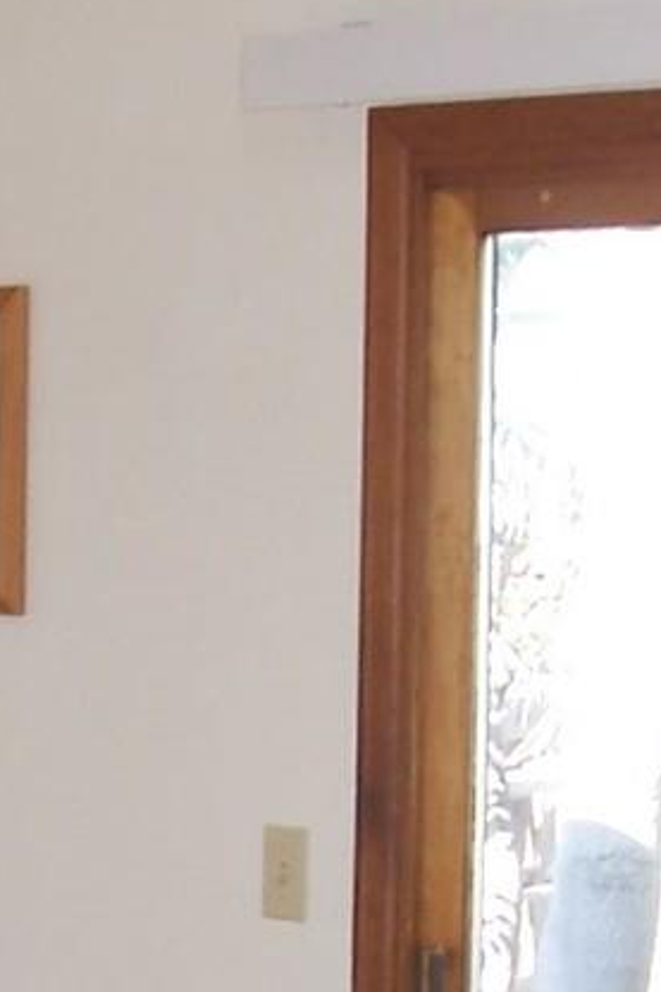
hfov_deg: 10.0
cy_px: 823
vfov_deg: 15.0
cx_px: -5
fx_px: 3748
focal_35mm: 136
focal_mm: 5.6
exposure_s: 1/60
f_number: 2.7
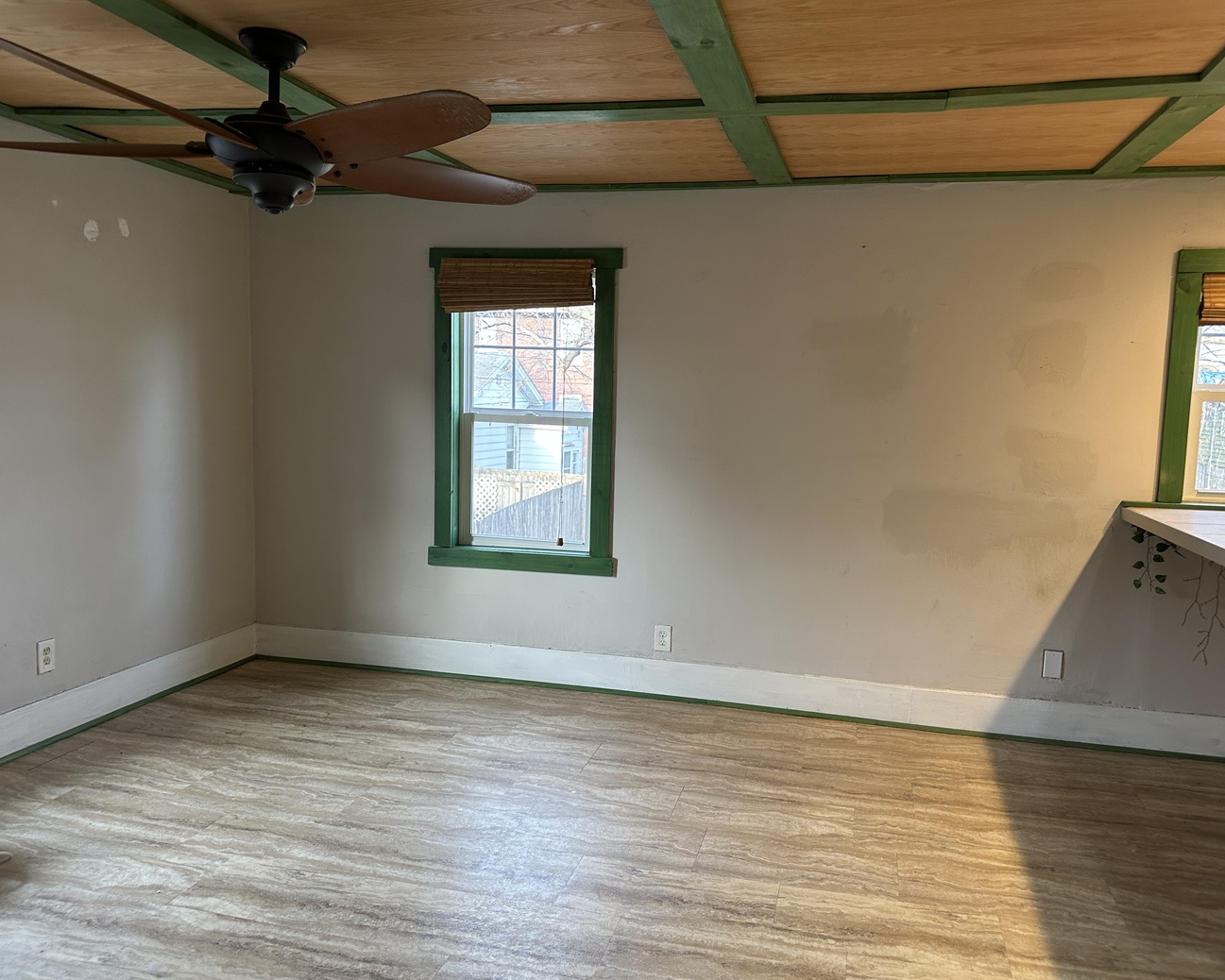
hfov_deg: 66.0
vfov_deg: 54.9
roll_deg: -1.7
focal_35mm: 26
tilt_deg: -6.7
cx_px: 624
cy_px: 501
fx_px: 943
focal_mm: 6.86
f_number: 1.78
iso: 160
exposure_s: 1/60
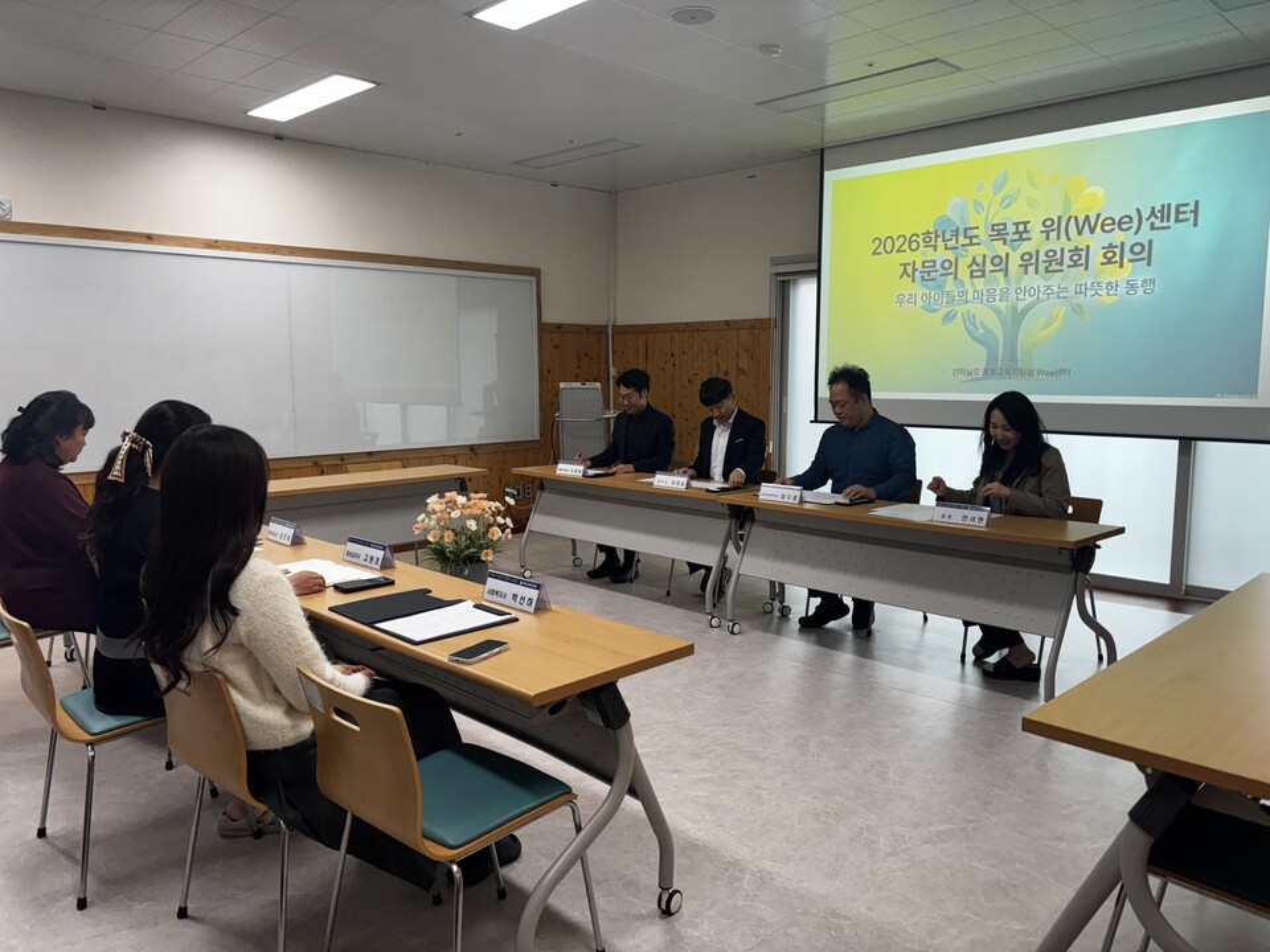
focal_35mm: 26
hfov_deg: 67.3
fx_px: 954
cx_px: 635
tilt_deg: -6.5
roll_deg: -0.4
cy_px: 476
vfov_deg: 53.1
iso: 100
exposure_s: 1/120
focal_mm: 5.96
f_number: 1.6
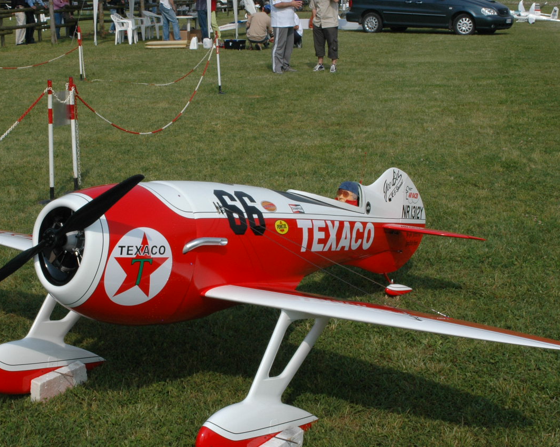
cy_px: 238
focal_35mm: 64
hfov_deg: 29.5
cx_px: 231
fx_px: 1061
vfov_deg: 23.8
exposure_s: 1/125
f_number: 18
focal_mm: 32
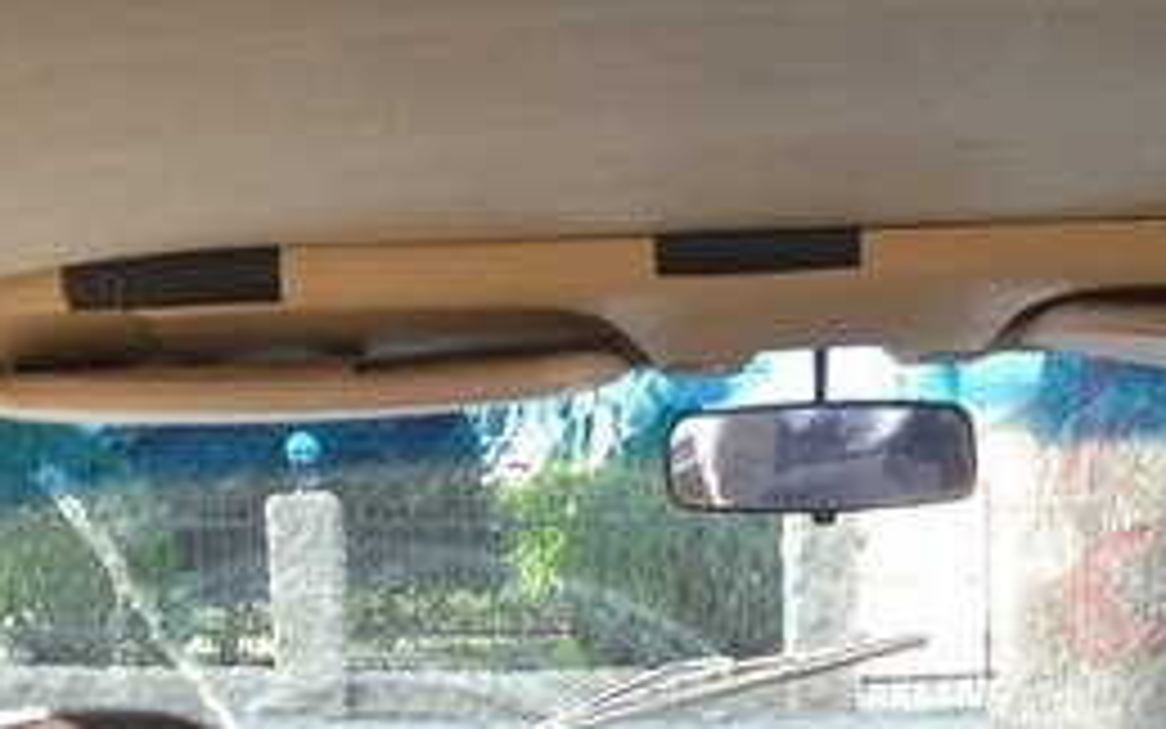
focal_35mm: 89
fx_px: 2829
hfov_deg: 23.2
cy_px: 1105
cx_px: 747
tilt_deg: -11.9
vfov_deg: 13.8
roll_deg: +1.1
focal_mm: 4.12
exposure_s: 1/120
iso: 80
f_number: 2.4
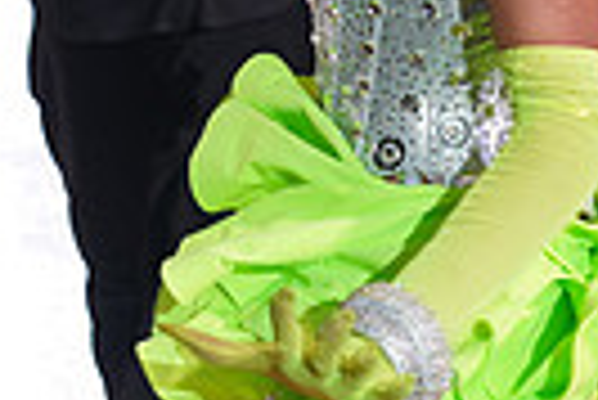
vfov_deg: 5.7
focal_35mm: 239
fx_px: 3974
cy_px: -335
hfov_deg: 8.3
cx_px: -423
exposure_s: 1/160
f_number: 5
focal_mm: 55
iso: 1600
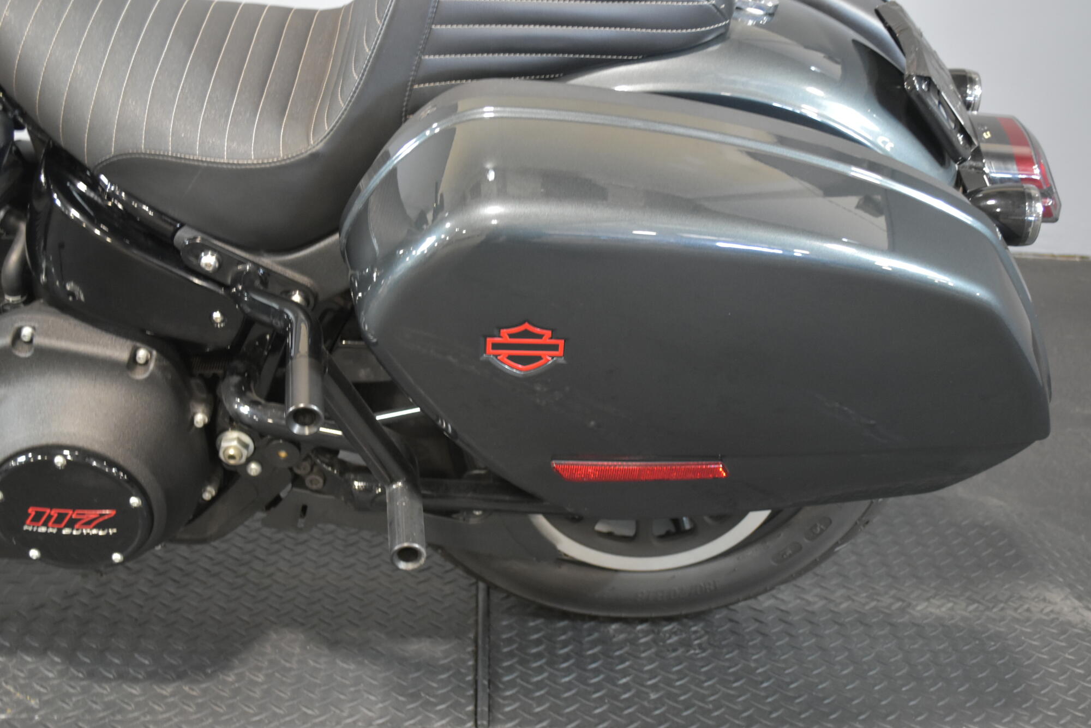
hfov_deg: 41.1
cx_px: 546
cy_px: 364
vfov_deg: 28.1
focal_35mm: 48
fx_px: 1455
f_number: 4.8
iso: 1600
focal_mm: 32
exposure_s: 1/10
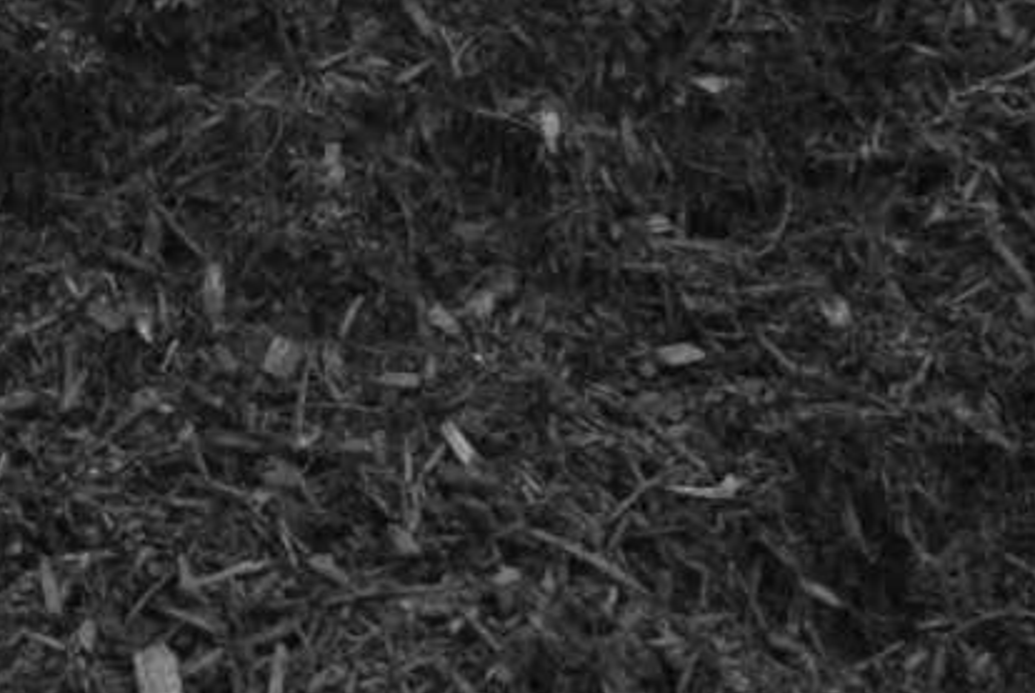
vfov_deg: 8.7
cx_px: -175
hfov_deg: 12.7
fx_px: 4546
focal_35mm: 158
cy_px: 283
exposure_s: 1/100
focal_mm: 27
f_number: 6.3
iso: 1250
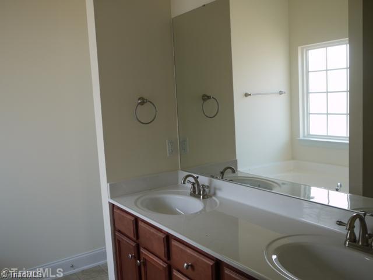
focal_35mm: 34
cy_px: 140
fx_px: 366
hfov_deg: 54.0
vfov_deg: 41.8
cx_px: 186
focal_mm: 17
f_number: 3.8
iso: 100
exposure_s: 1/50
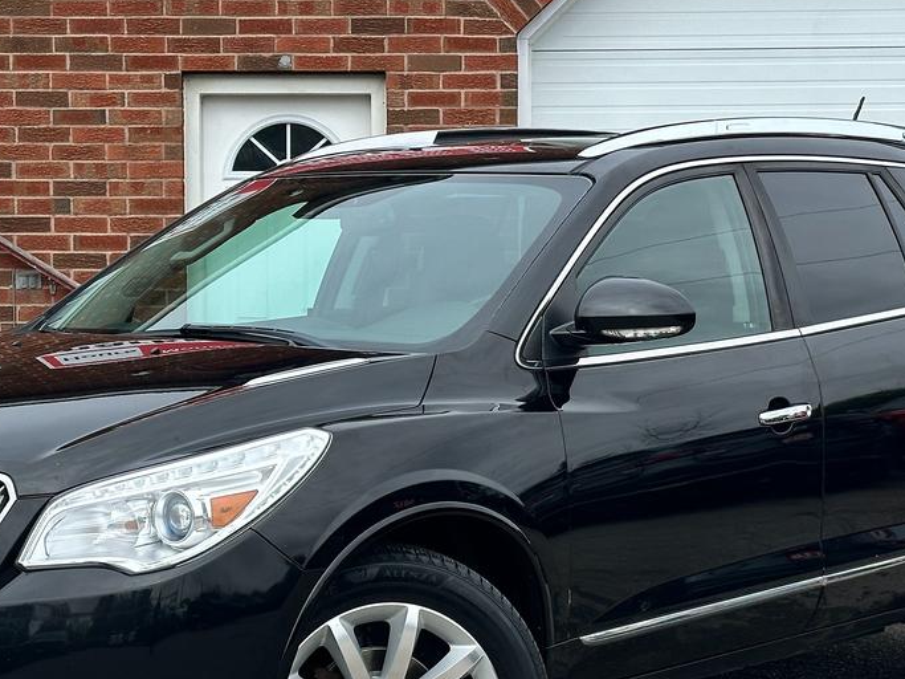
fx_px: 2353
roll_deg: +0.5
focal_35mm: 90
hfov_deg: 21.8
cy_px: 385
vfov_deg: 16.4
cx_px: 447
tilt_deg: -2.3
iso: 64
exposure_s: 1/2028
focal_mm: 6.86
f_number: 1.78
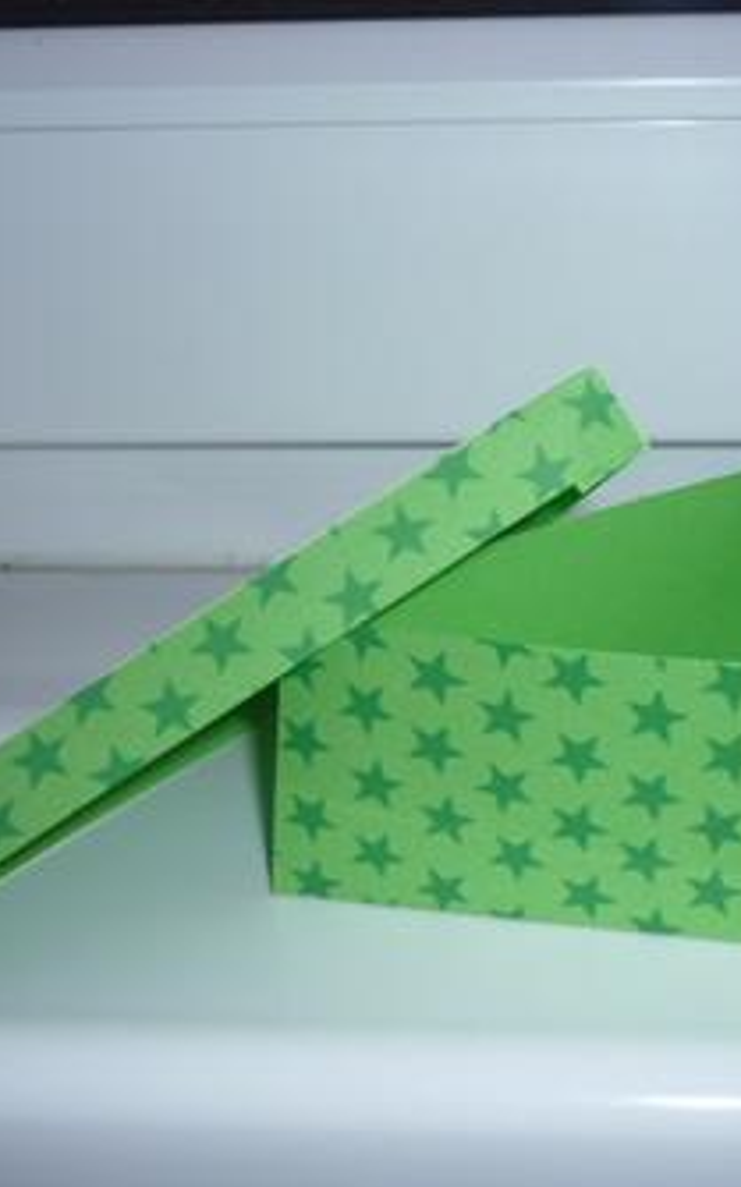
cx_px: 500
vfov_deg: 42.7
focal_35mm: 47
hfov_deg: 27.2
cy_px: 595
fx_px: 1521
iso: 100
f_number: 2.8
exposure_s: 1/30
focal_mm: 5.5
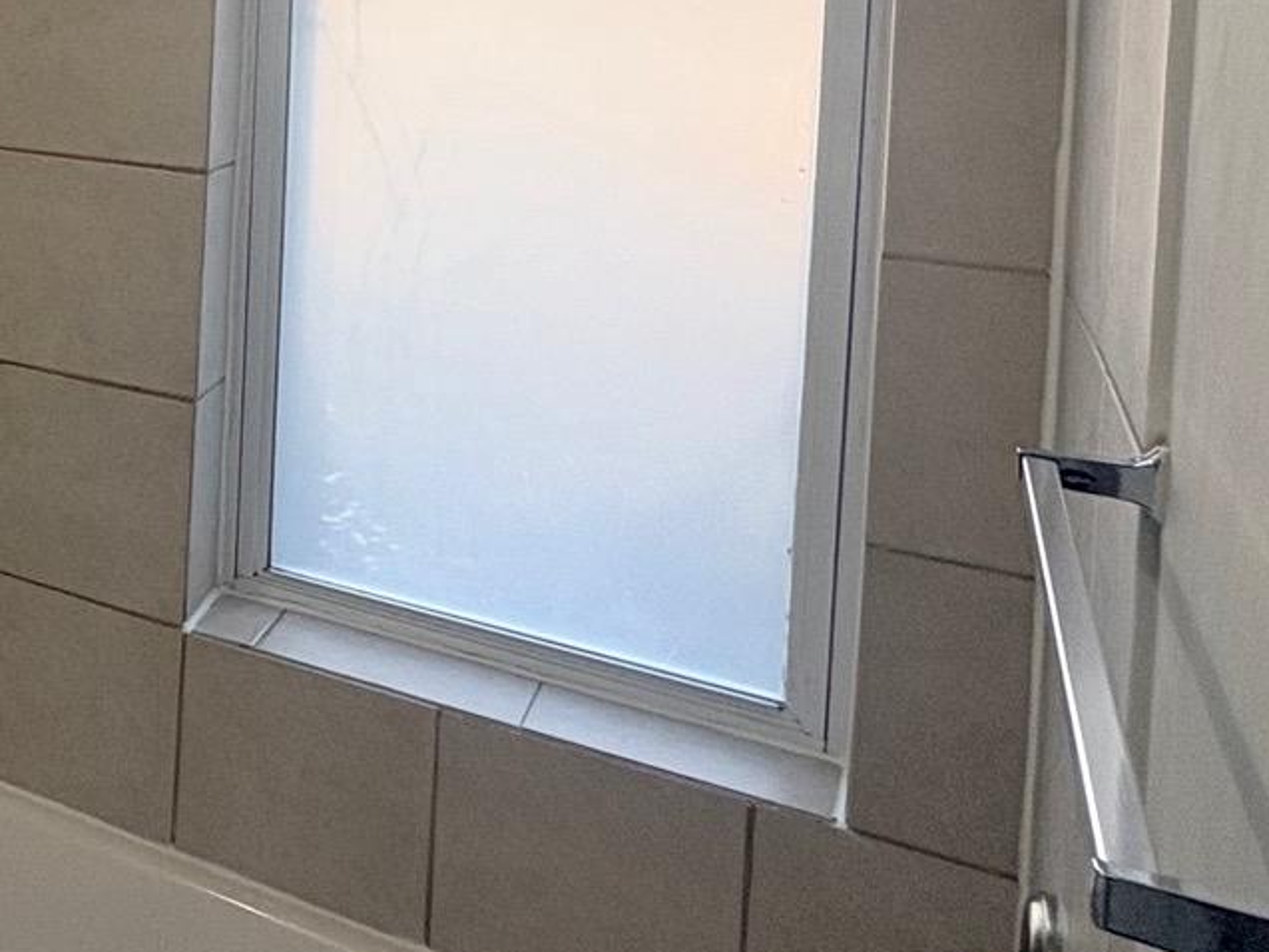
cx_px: -446
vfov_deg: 29.9
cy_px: -6
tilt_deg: -2.2
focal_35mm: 45
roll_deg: -1.0
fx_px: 1650
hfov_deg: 31.0
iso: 125
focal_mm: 2.22
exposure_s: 1/120
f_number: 2.2
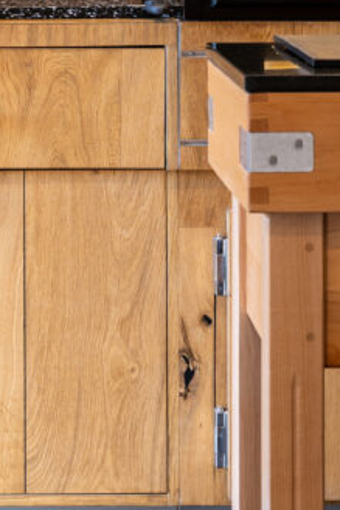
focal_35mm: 176
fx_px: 2501
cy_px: -132
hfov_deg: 7.8
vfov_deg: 11.4
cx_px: 48
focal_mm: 50.4
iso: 200
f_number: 5.6
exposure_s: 1/25
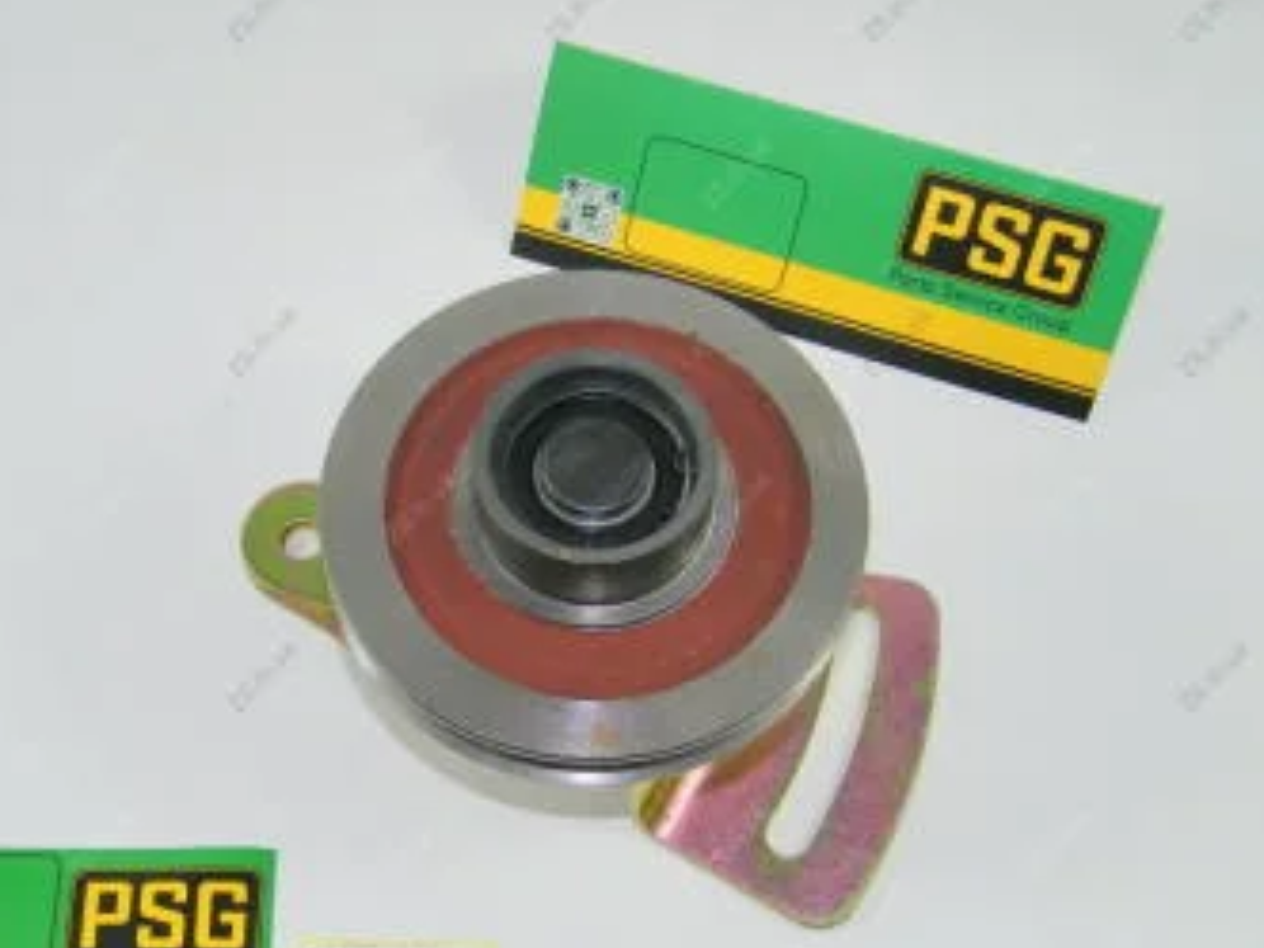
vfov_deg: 27.5
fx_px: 1935
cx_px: 544
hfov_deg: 36.1
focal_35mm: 53
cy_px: 548
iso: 80
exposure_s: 1/200
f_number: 3.8
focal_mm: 7.1
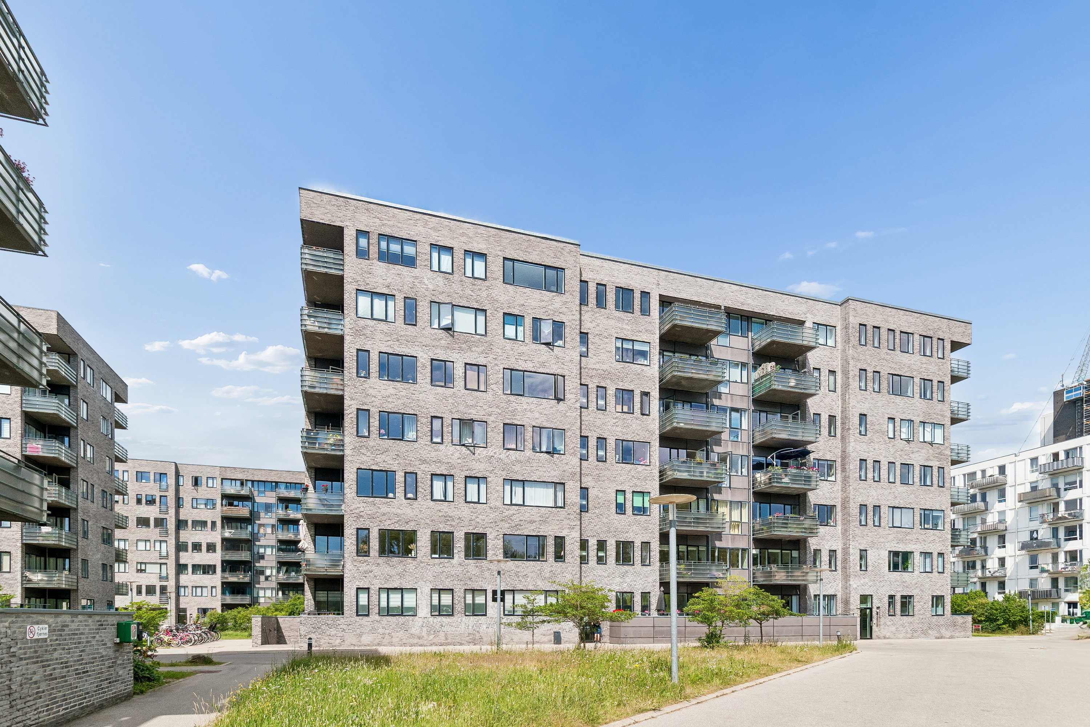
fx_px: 545
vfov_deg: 67.4
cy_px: 364
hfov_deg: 90.0
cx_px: 545
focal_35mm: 18
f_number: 10
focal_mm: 12
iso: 200
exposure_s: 1/500
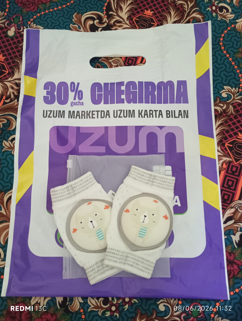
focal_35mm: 28
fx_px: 260
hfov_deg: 49.9
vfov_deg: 63.4
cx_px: 121
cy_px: 160
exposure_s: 1/20
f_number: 1.8
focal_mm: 4.27
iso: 1595
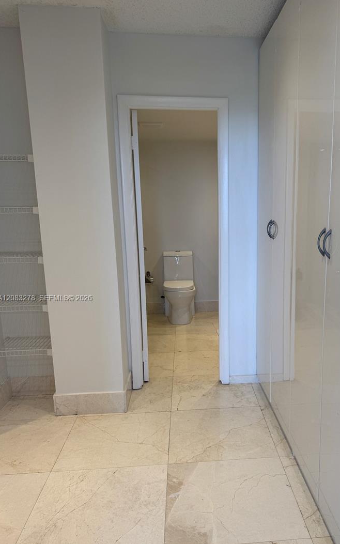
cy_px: 299
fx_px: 430
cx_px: 229
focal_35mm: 29
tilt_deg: -9.6
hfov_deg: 42.5
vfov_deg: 64.5
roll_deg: +0.5
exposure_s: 1/120
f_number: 1.78
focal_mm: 6.76
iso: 80
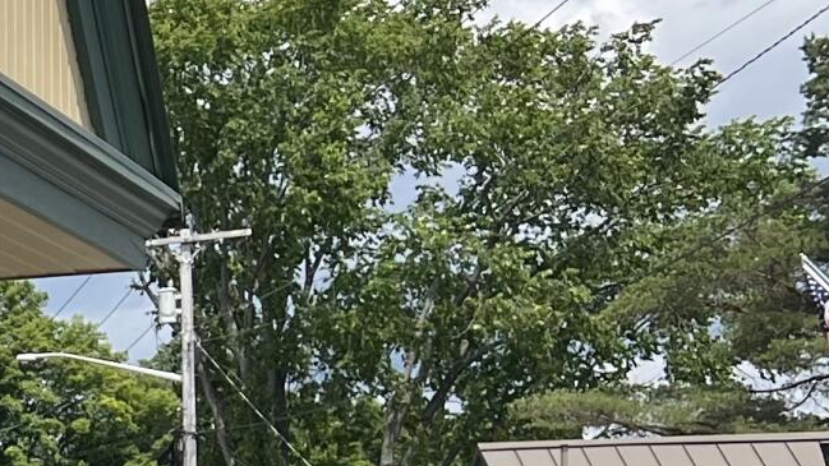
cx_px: -714
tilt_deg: -4.1
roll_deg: +1.1
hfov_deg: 14.3
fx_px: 2879
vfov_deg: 8.8
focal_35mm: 131
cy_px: 855
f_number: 1.5
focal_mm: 5.7
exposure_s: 1/3257
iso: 50
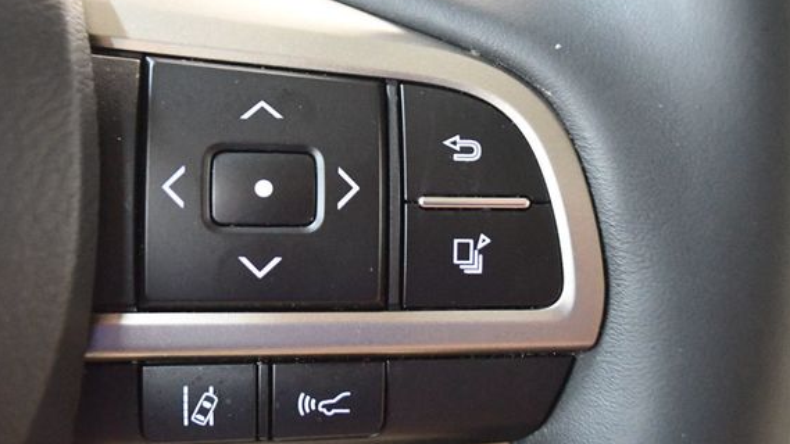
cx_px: 371
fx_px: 1110
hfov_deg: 39.2
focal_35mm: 53
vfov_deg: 22.6
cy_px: 207
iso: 12800
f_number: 4.5
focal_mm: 30
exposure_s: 1/30
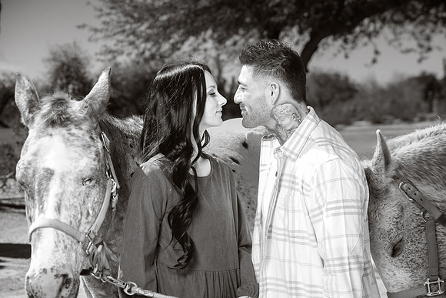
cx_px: 223
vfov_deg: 17.1
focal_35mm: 80
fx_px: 991
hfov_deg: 25.4
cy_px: 149
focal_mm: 80
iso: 50
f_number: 5.6
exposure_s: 1/250
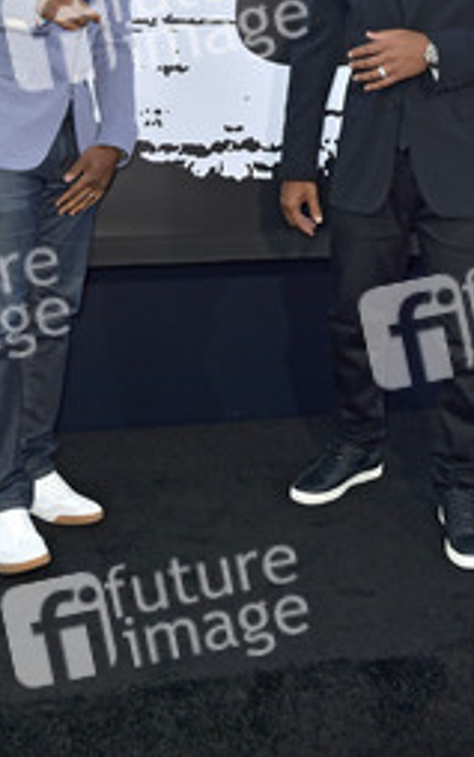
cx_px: 243
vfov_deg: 32.7
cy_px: 170
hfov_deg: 21.3
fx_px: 1259
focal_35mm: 61
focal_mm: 38
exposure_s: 1/250
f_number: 6.3
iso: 250
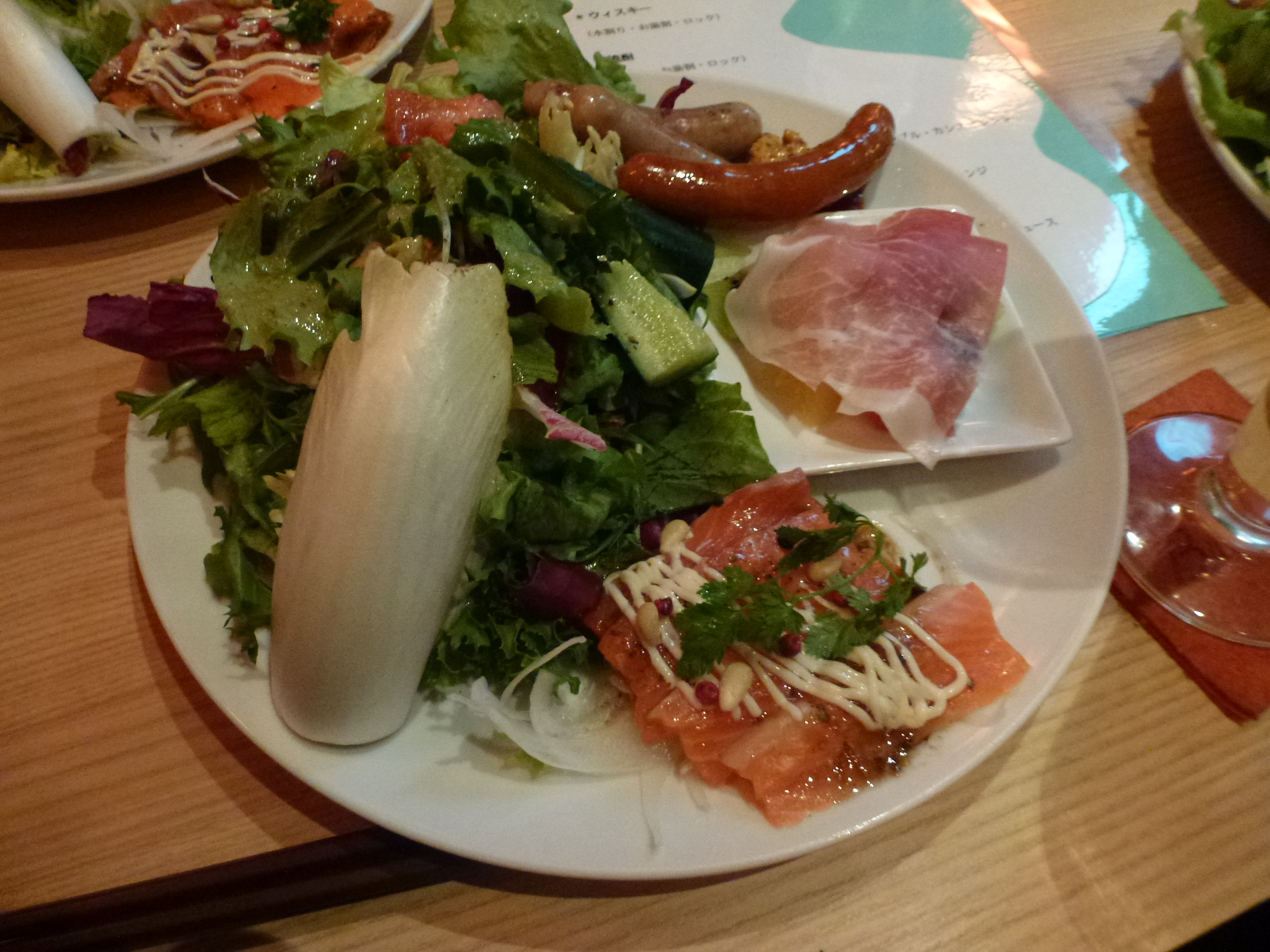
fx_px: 881
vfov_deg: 56.8
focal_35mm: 24
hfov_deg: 71.6
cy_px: 476
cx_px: 635
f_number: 3.3
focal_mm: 4.3
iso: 400
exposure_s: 1/5
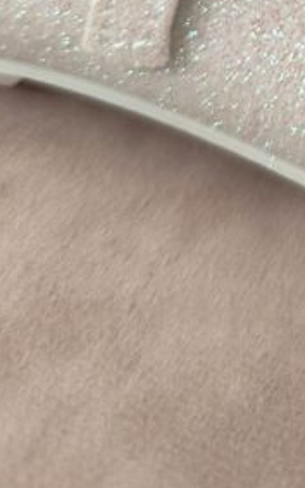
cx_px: 493
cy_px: -191
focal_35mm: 72
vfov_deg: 24.0
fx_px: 957
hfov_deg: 16.1
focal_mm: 4.71
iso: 290
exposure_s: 1/100
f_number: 1.79
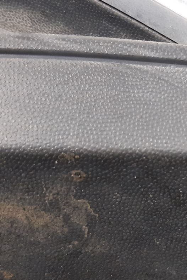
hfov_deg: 18.6
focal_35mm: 70
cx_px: 210
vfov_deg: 28.6
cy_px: 193
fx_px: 546
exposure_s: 1/25
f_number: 1.7
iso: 250
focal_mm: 3.93
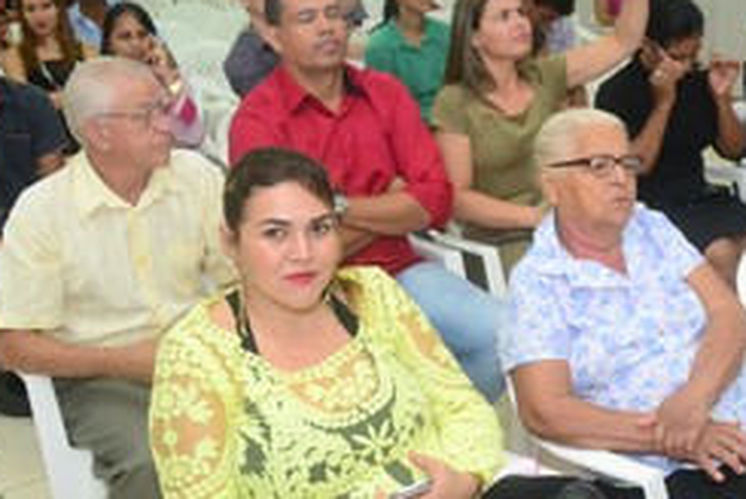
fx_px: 1141
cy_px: 176
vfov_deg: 24.6
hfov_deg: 35.3
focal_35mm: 55
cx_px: 569
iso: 1600
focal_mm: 20
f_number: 3.5
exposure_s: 1/60
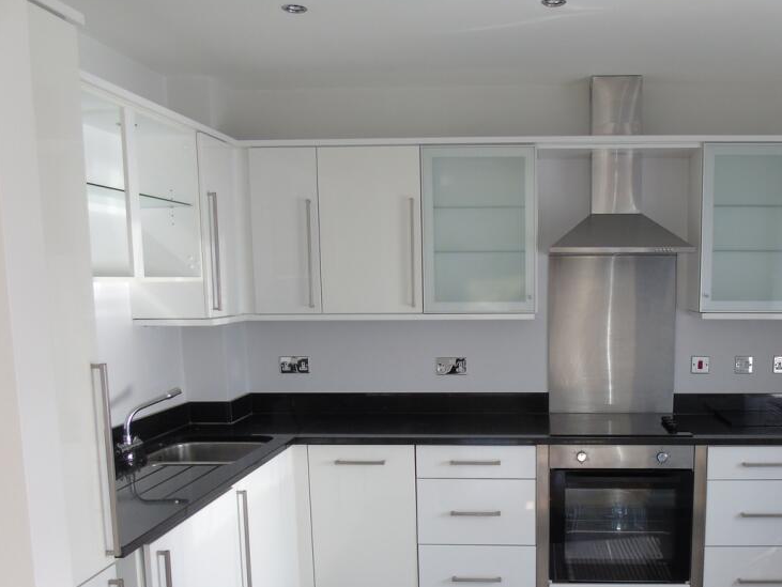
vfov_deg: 40.2
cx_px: 526
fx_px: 791
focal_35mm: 35
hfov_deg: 51.5
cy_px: 398
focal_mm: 4.4
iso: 80
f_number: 3.4
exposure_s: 1/40
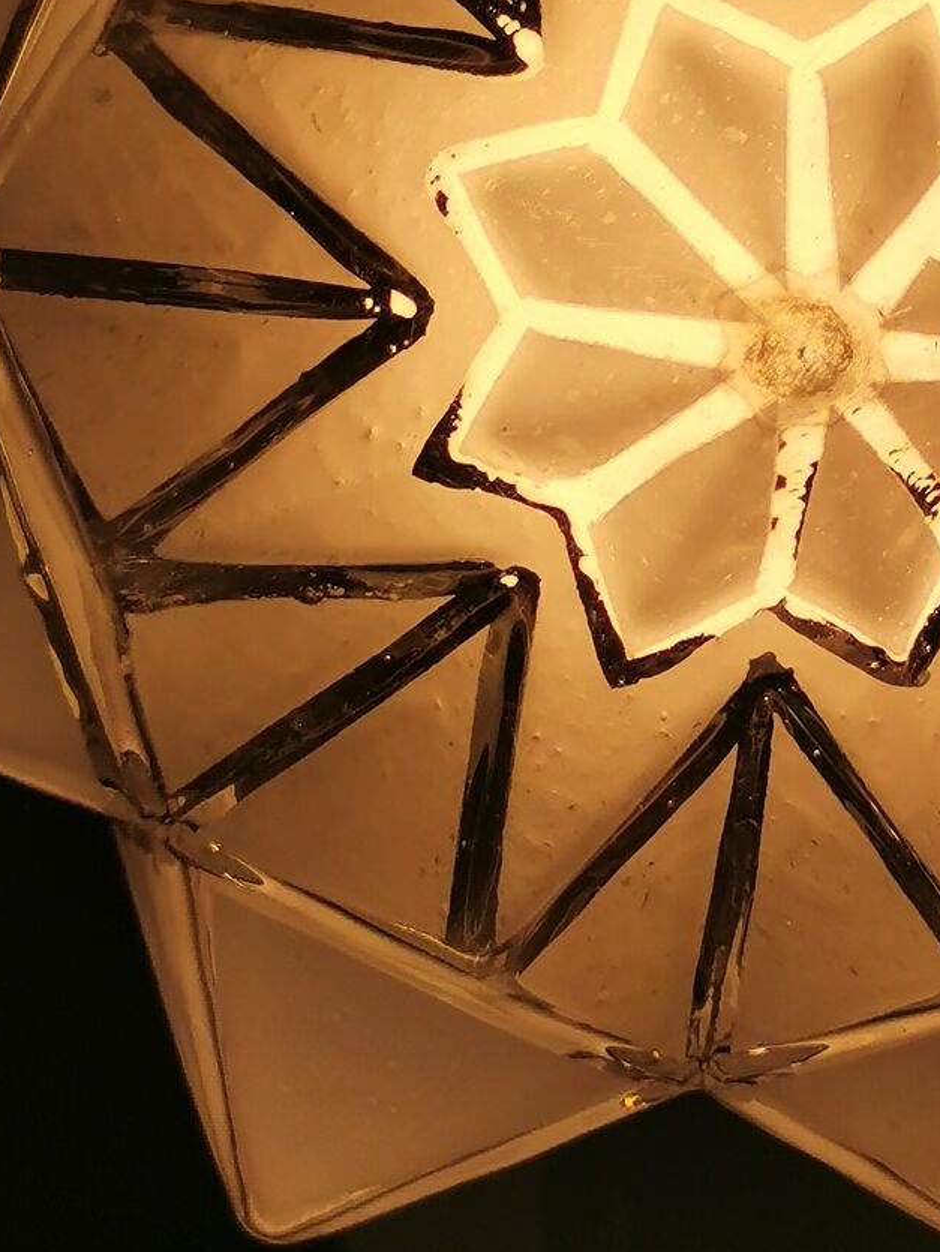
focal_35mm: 158
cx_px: 580
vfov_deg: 12.5
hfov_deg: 9.4
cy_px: 429
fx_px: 5716
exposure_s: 1/6410
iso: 50
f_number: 1.8
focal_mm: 5.58
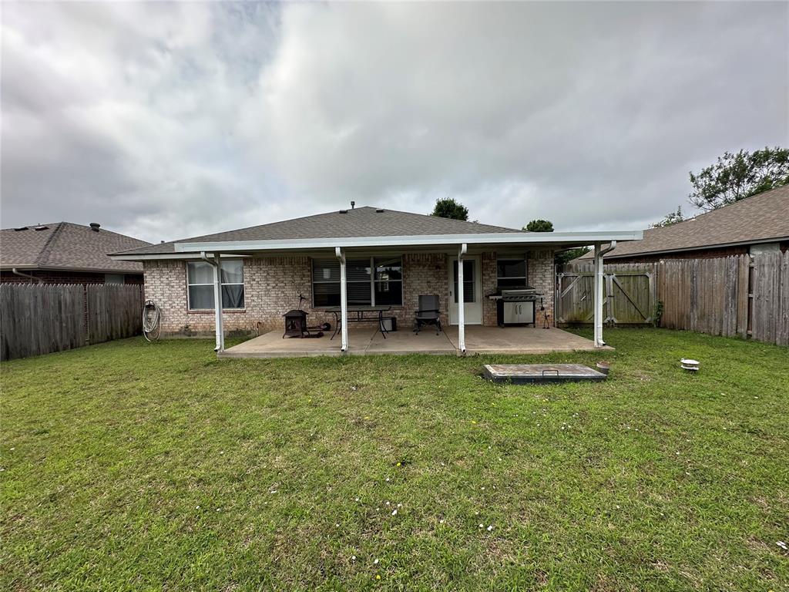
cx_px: 394
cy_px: 296
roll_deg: +2.0
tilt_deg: -1.1
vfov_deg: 85.7
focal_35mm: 14
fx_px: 319
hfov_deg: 102.1
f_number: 2.2
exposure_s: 1/1401
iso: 40
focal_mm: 2.22
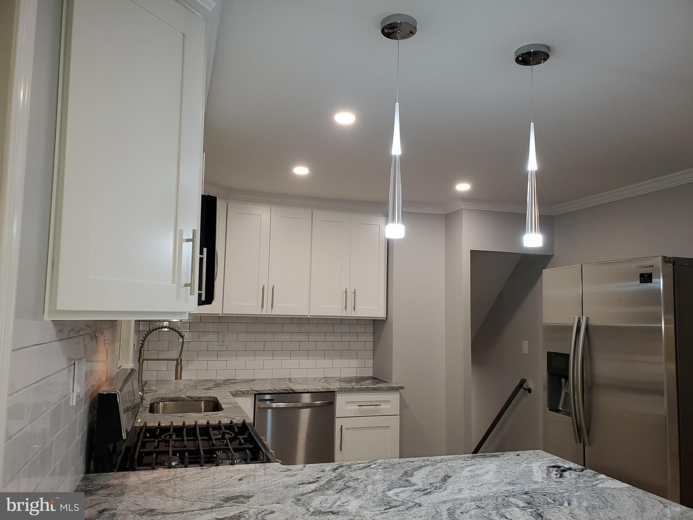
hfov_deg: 67.3
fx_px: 521
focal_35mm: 26
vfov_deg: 53.1
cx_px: 346
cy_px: 260
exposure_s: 1/40
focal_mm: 4.3
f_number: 2.4
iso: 100
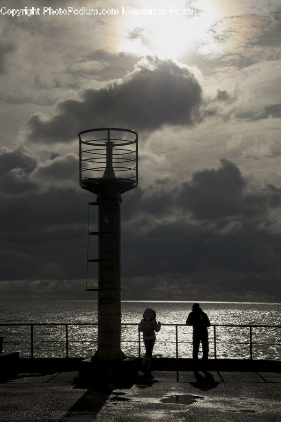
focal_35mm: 65
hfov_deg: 20.9
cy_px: 211
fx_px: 761
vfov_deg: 31.0
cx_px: 140
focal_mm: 65
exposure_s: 1/320
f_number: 14
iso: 100
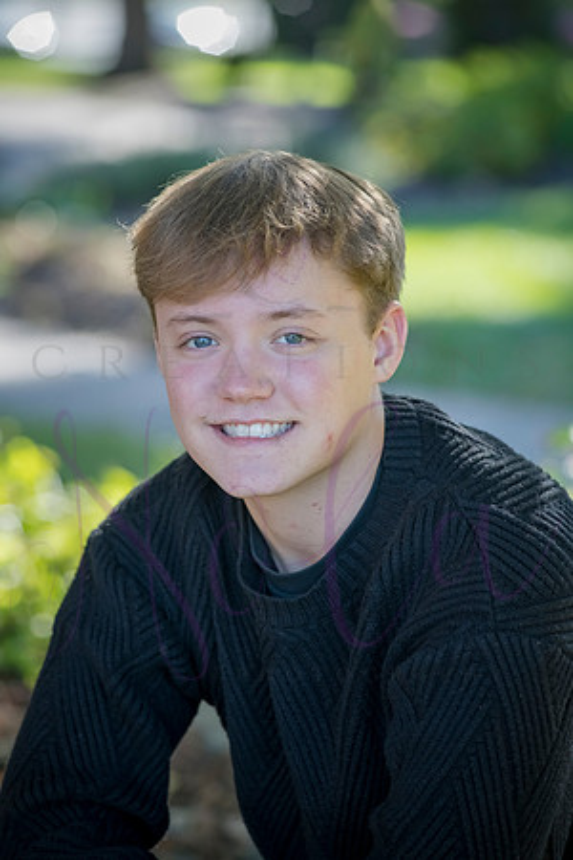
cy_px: 430
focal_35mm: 145
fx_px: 3462
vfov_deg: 14.2
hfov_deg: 9.5
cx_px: 286
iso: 800
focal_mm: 145
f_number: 5
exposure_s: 1/640
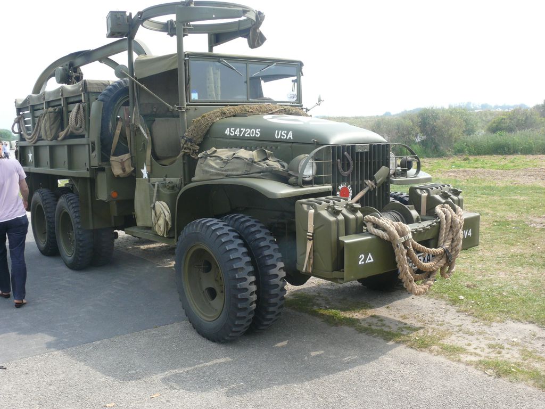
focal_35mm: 35
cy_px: 204
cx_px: 272
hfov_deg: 52.6
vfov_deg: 40.7
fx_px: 551
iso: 100
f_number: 5.6
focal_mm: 7.4
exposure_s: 1/250
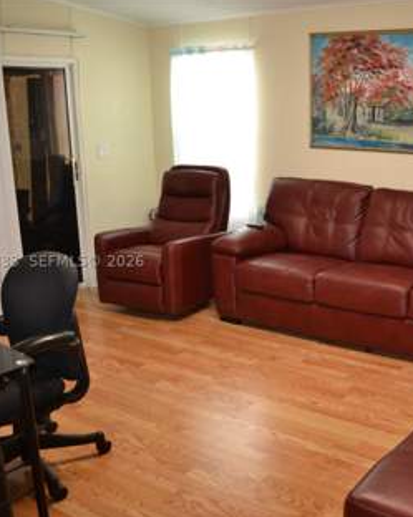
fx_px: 597
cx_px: 328
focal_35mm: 39
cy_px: 259
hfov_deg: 36.9
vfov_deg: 46.9
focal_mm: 18
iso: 400
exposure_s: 1/60
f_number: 3.5
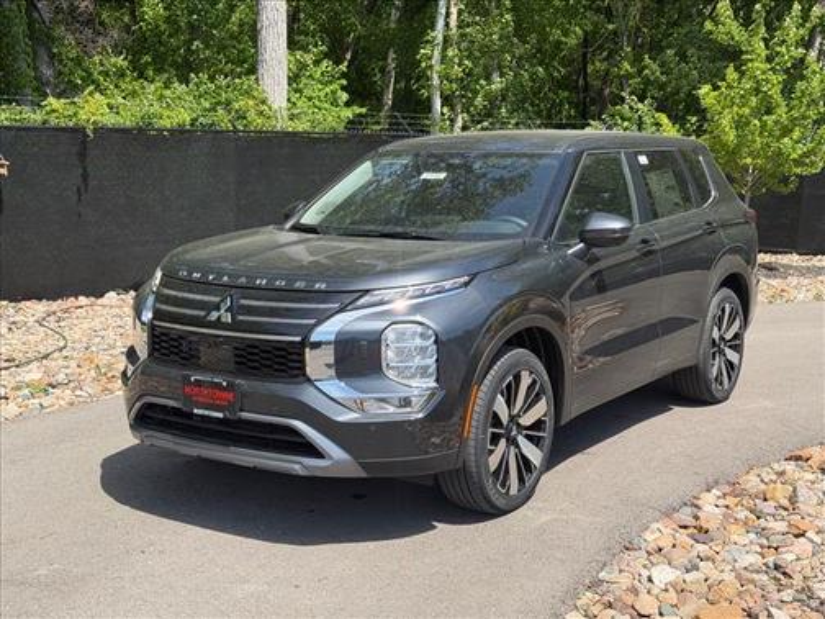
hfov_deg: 39.7
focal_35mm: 48
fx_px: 1144
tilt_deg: -7.1
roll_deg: -2.2
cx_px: 412
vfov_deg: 30.3
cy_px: 310
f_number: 1.78
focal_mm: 6.76
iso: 80
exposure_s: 1/2273
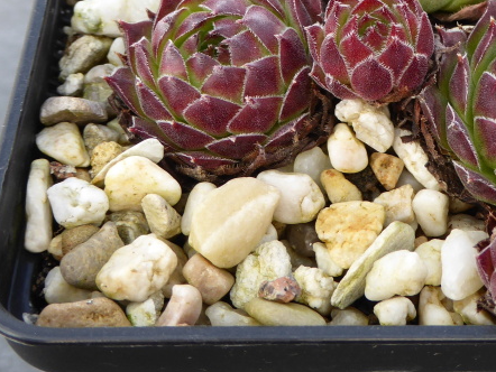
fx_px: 1090
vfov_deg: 19.3
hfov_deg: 25.3
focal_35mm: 76
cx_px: 382
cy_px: 92
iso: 100
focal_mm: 7.2
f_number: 3.8
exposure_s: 1/60
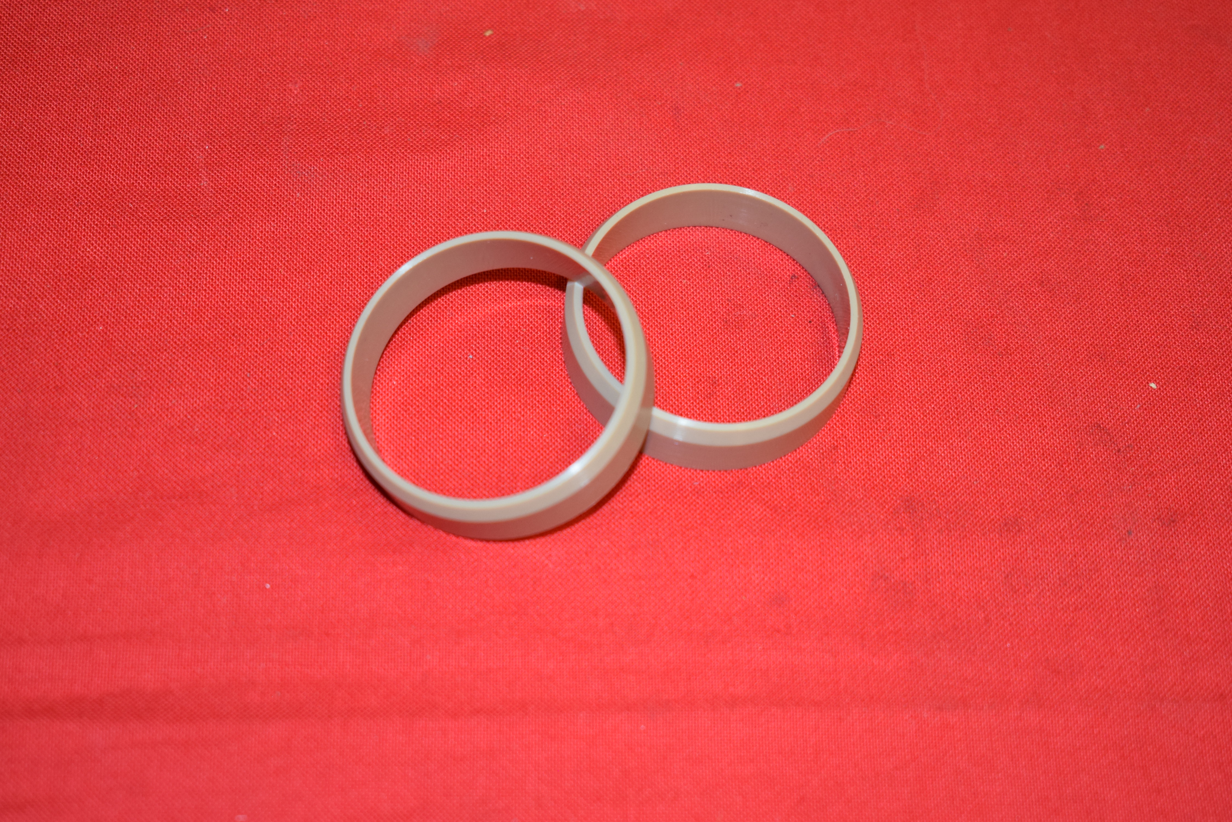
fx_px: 2362
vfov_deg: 19.7
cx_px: 616
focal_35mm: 69
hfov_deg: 29.2
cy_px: 411
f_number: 5.3
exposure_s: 1/125
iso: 800
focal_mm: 46
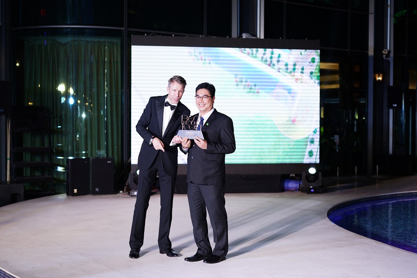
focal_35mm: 55
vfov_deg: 24.6
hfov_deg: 36.2
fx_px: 637
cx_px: 208
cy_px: 139
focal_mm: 55
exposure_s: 1/250
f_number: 2.8
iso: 800
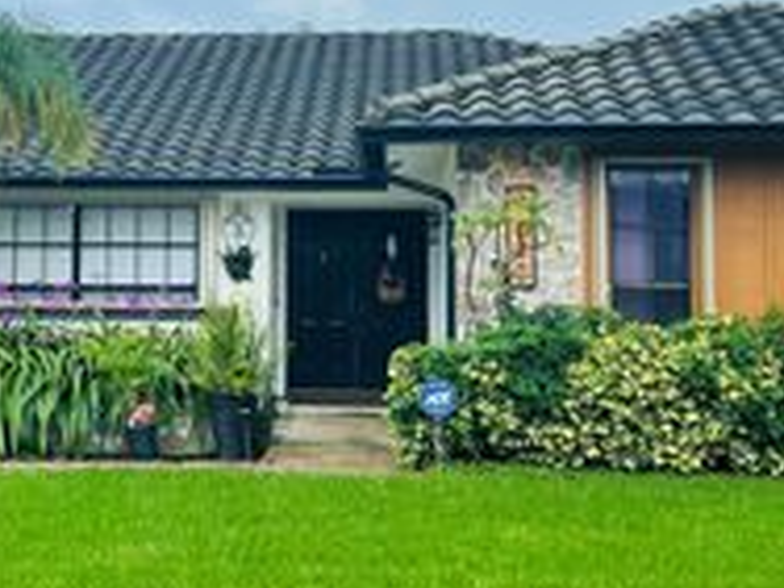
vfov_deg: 21.2
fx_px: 1563
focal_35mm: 69
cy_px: 194
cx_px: 229
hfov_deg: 27.9
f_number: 1.5
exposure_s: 1/1159
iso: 50
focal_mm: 5.7
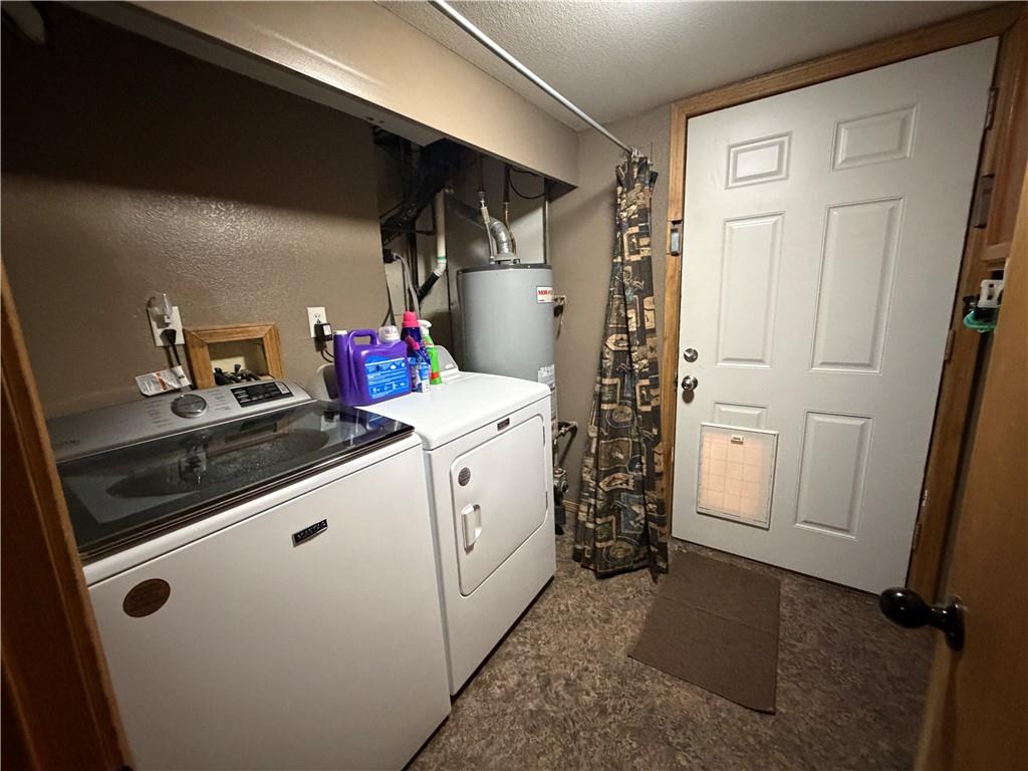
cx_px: 514
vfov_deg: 85.7
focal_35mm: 14
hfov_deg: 102.1
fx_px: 416
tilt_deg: -11.9
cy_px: 386
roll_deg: +3.7
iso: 1000
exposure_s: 1/40
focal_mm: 2.22
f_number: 2.2
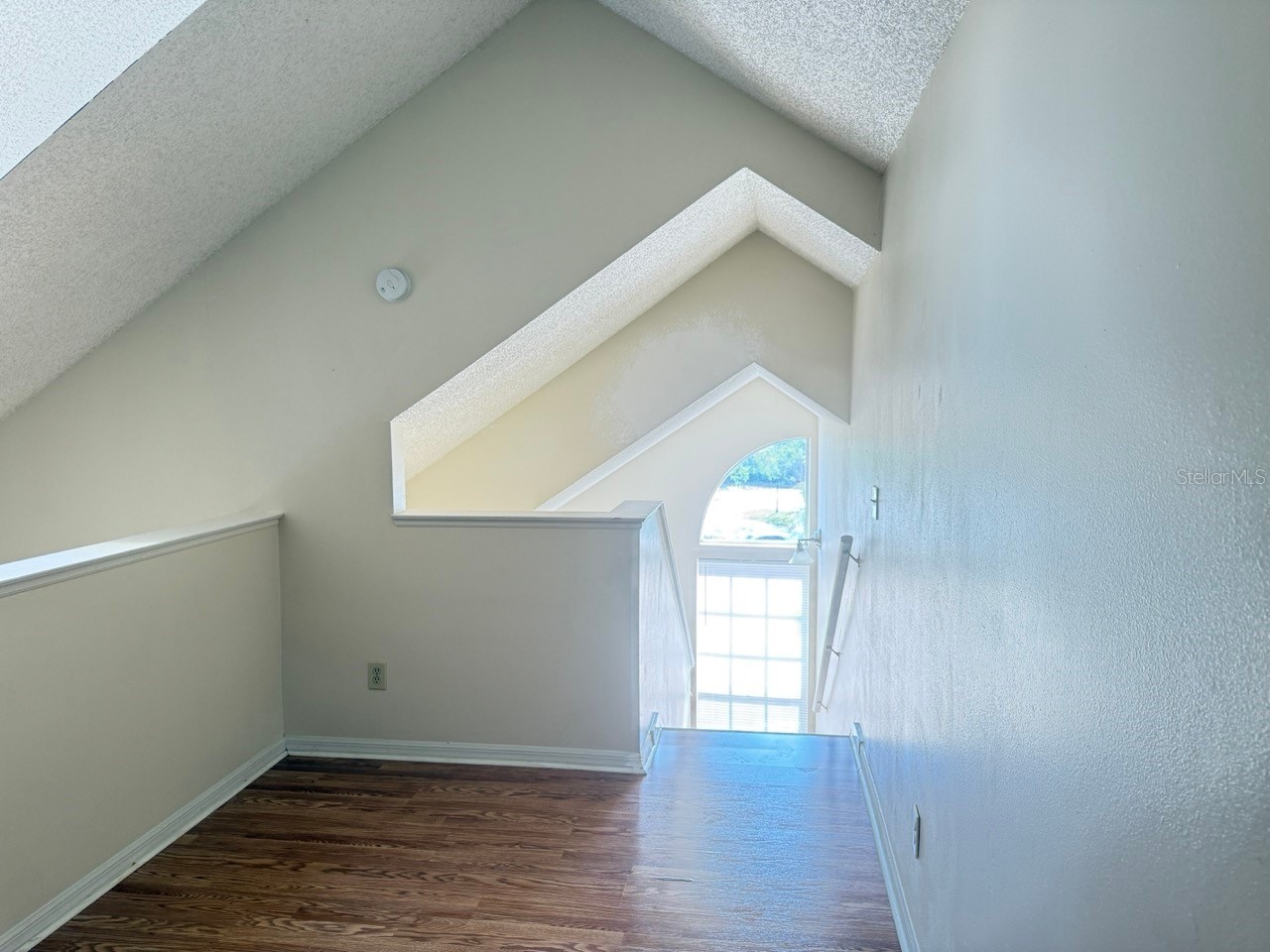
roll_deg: -0.6
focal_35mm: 24
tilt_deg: -4.2
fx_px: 881
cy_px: 476
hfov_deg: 71.6
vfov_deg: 56.8
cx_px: 635
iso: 200
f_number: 1.78
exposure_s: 1/74
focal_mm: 6.76
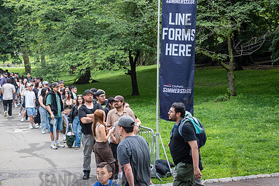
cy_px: 56
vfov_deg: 20.0
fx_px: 527
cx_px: 101
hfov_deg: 29.5
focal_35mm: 68
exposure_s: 1/200
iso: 1000
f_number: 4.5
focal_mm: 42
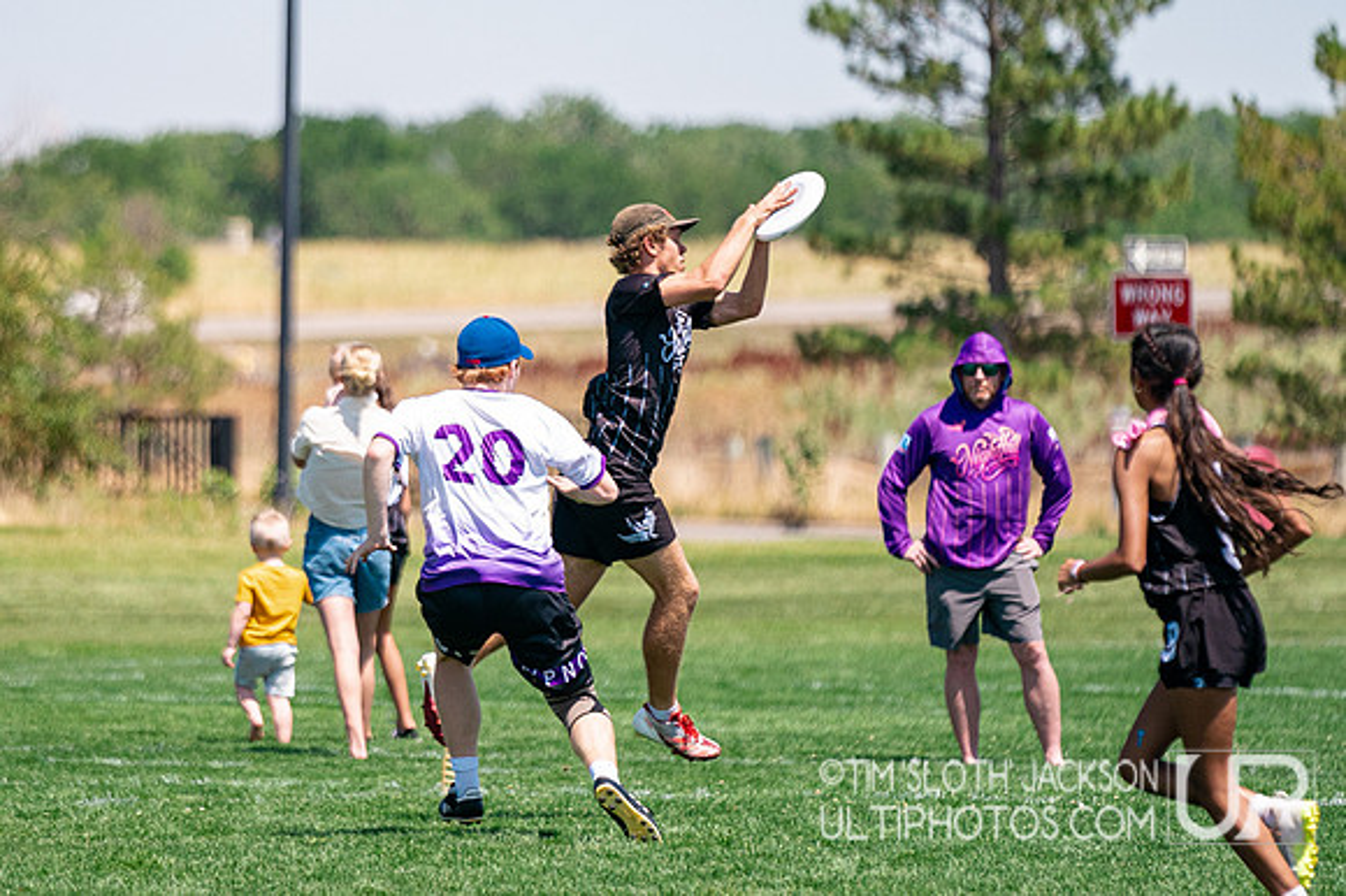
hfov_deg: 5.8
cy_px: 305
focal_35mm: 356
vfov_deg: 3.9
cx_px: 427
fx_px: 13304
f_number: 2.8
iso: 640
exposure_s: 1/8000
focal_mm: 200
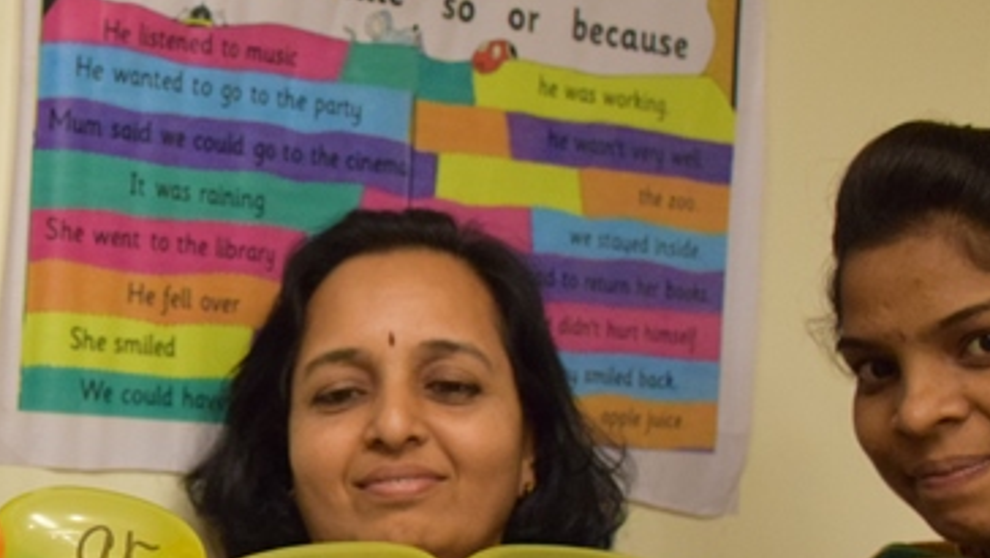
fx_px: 2345
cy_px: 487
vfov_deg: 13.5
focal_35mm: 89
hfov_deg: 22.8
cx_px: -16
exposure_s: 1/60
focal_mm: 23
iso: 2200
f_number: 3.8
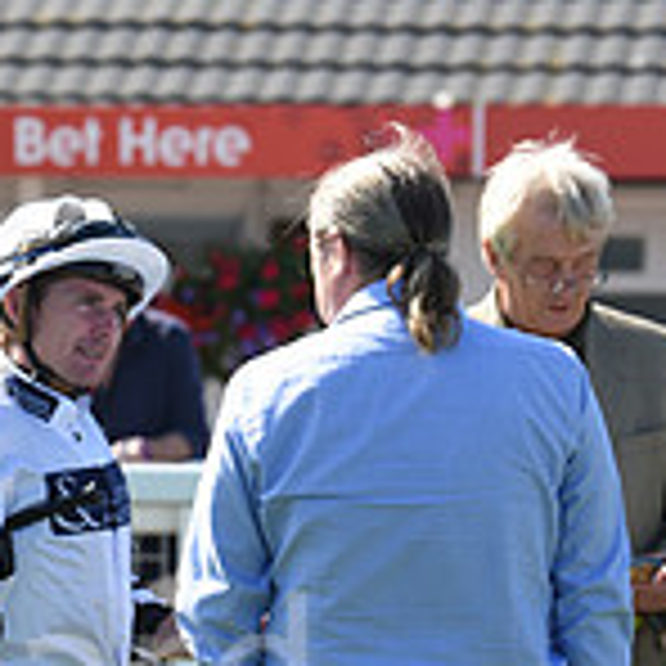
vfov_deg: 4.3
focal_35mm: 407
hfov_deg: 4.3
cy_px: 713
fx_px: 8859
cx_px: -266
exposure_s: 1/1000
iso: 400
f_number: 5.6
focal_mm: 122
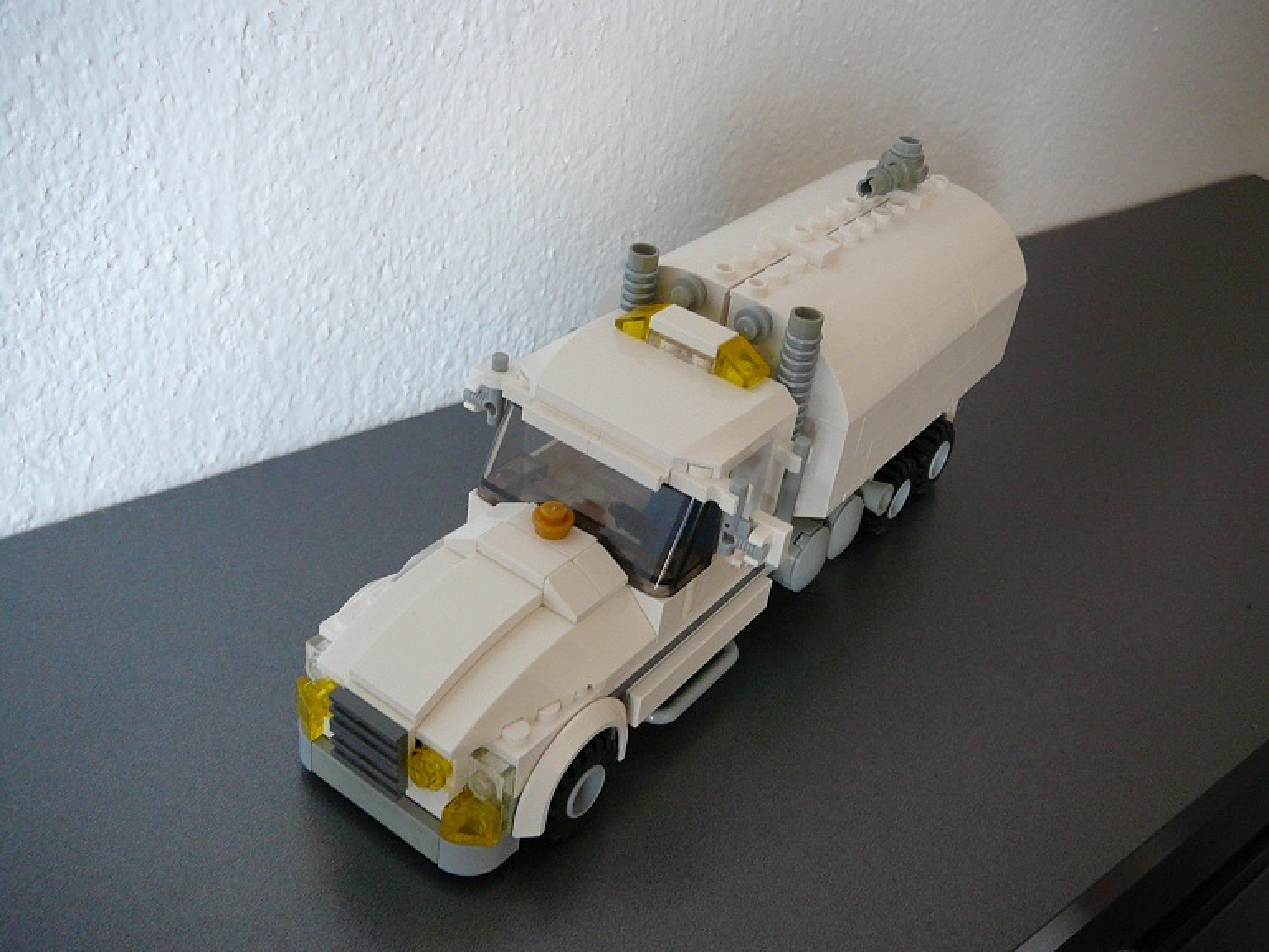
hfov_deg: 52.6
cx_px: 634
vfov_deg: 40.7
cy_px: 476
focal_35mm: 35
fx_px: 1283
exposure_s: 1/20
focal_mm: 5.2
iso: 200
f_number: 2.8
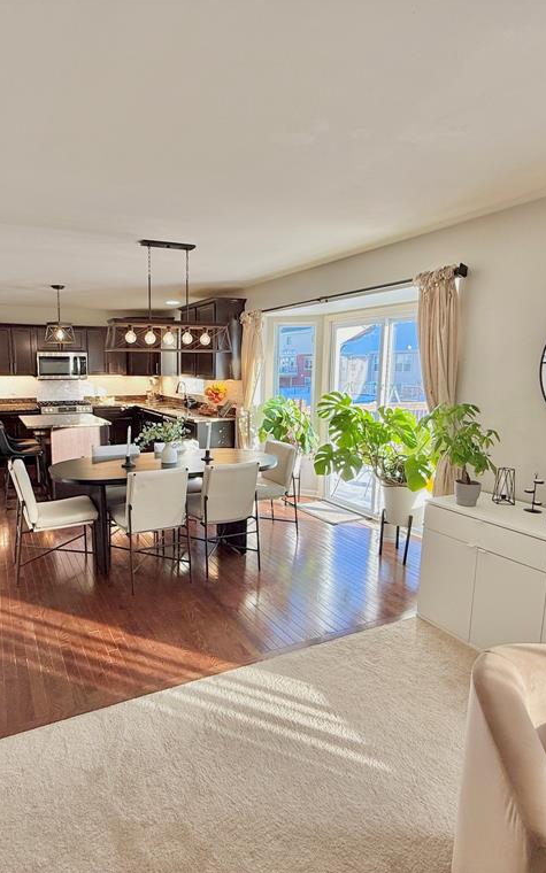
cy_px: 436
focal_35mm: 20
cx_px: 200
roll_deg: -0.1
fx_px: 476
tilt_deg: -8.2
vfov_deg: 85.1
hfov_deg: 58.8
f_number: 2.2
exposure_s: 1/146
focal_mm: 2.22
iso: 64
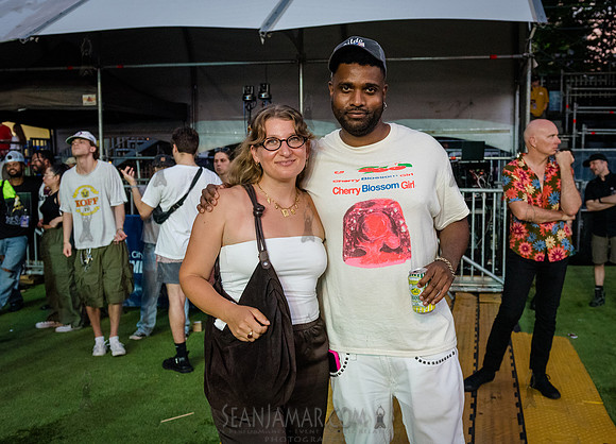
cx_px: 353
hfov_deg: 47.2
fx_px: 702
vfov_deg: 35.1
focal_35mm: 40
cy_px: 223
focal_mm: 31
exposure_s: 1/500
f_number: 4
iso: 4000
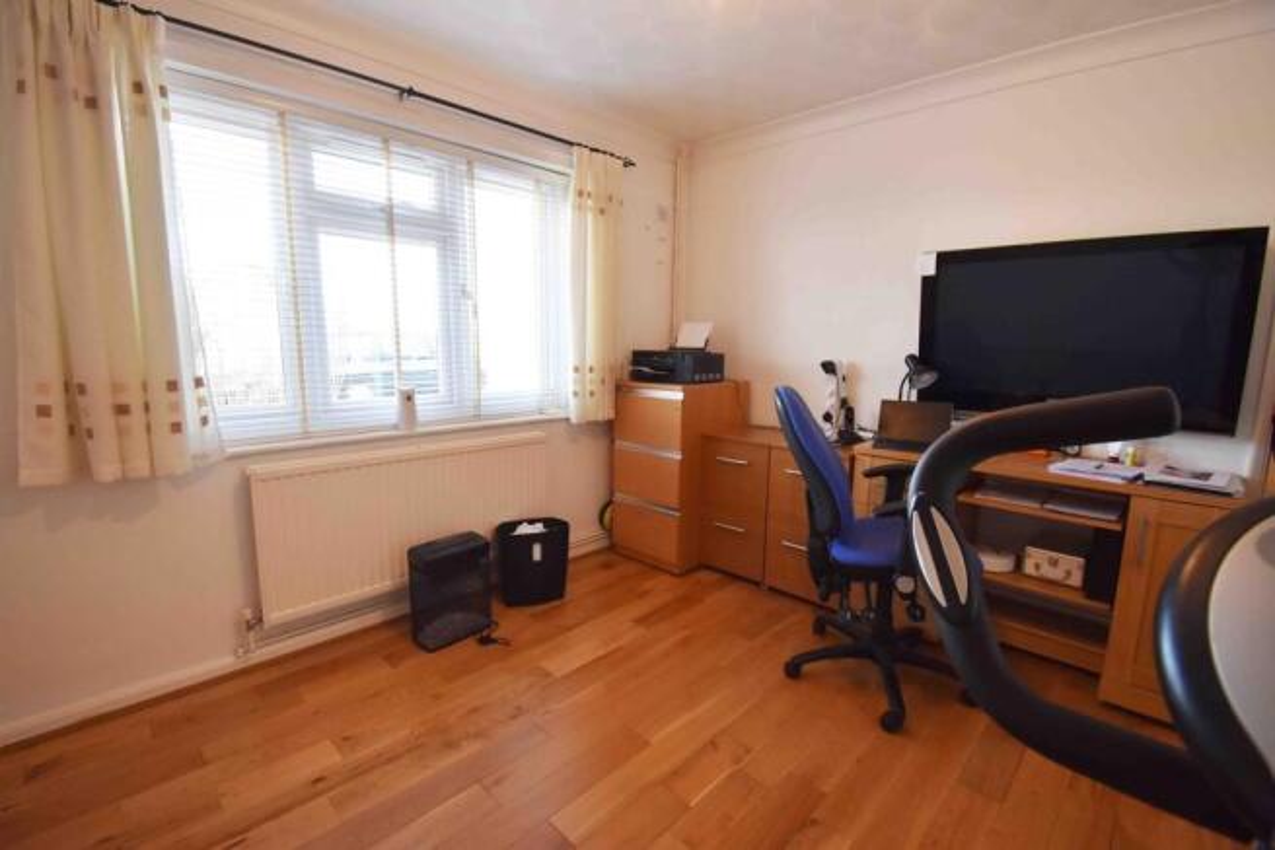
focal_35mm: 15
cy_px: 425
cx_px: 638
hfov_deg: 100.4
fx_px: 531
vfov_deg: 77.4
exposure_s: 1/125
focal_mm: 10
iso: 800
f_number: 5.6
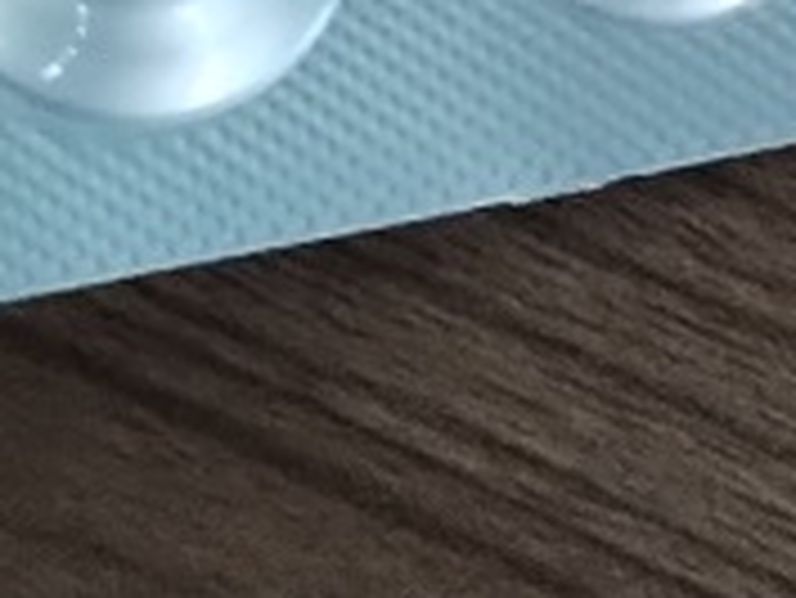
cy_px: -499
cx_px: 1151
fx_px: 4050
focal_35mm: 176
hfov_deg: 10.9
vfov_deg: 8.1
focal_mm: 4.25
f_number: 1.8
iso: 1227
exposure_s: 1/25
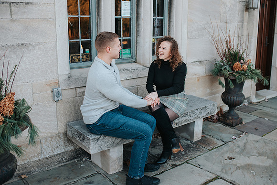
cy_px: 84
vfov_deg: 34.9
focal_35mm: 38
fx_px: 293
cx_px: 145
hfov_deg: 50.5
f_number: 2.8
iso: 800
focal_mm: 35
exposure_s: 1/500
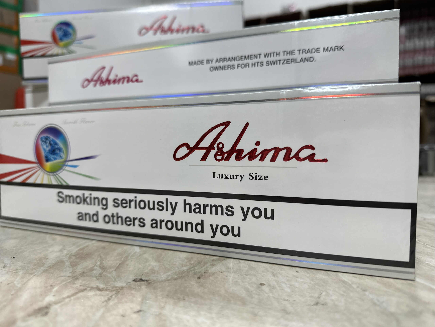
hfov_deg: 71.6
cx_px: 218
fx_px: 302
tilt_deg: -3.6
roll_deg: +0.1
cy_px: 164
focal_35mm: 24
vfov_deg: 56.8
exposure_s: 1/121
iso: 125
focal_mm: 6.86
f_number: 1.78
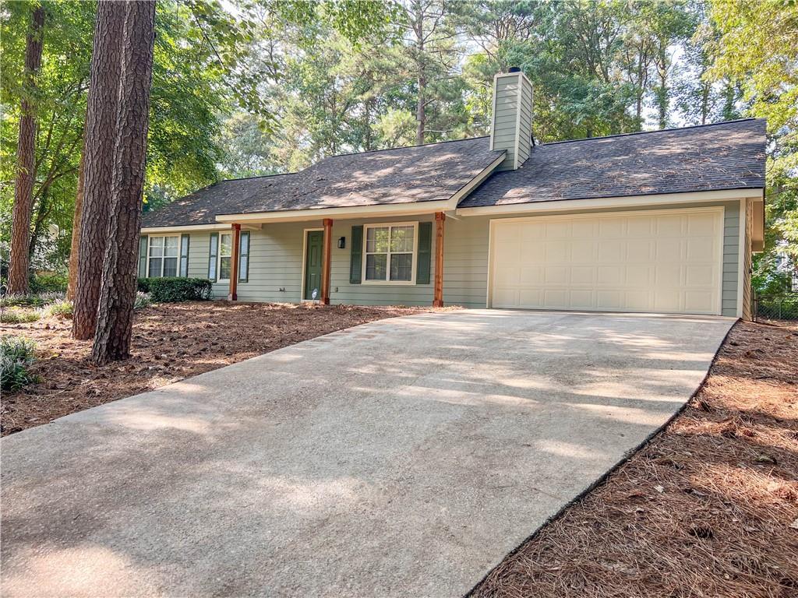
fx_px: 599
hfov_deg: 67.3
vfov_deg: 53.1
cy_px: 299
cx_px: 399
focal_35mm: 26
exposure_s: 1/170
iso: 40
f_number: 1.5
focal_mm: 5.7
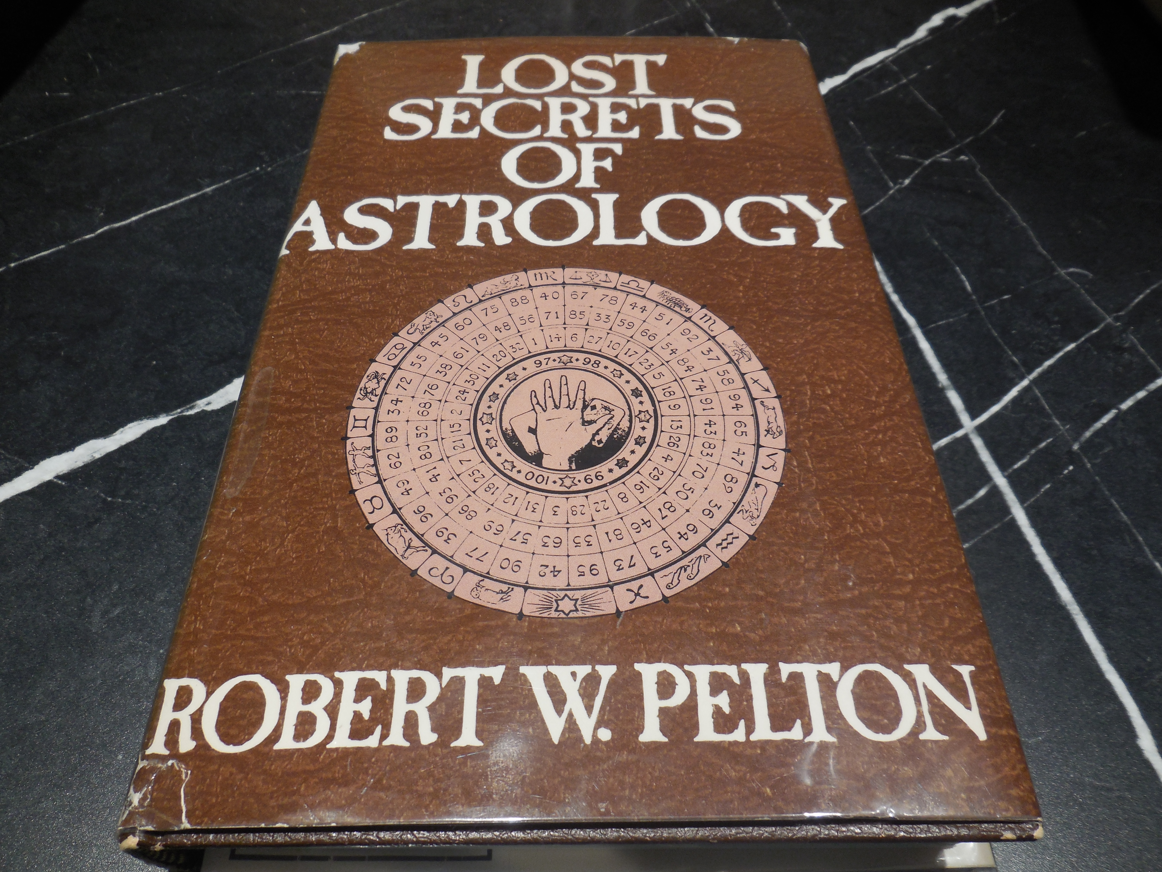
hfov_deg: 69.4
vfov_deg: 54.9
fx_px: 839
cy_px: 436
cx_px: 581
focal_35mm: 25
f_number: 3.1
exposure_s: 1/40
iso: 125
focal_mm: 4.5
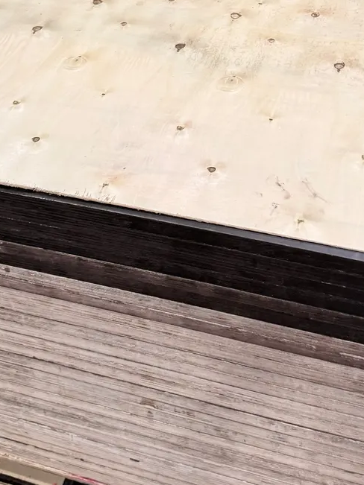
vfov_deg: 31.4
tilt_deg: -30.2
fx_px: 827
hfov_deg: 24.8
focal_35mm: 59
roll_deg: -0.7
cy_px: 66
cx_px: 165
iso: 200
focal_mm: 6.76
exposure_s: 1/50
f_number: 1.78
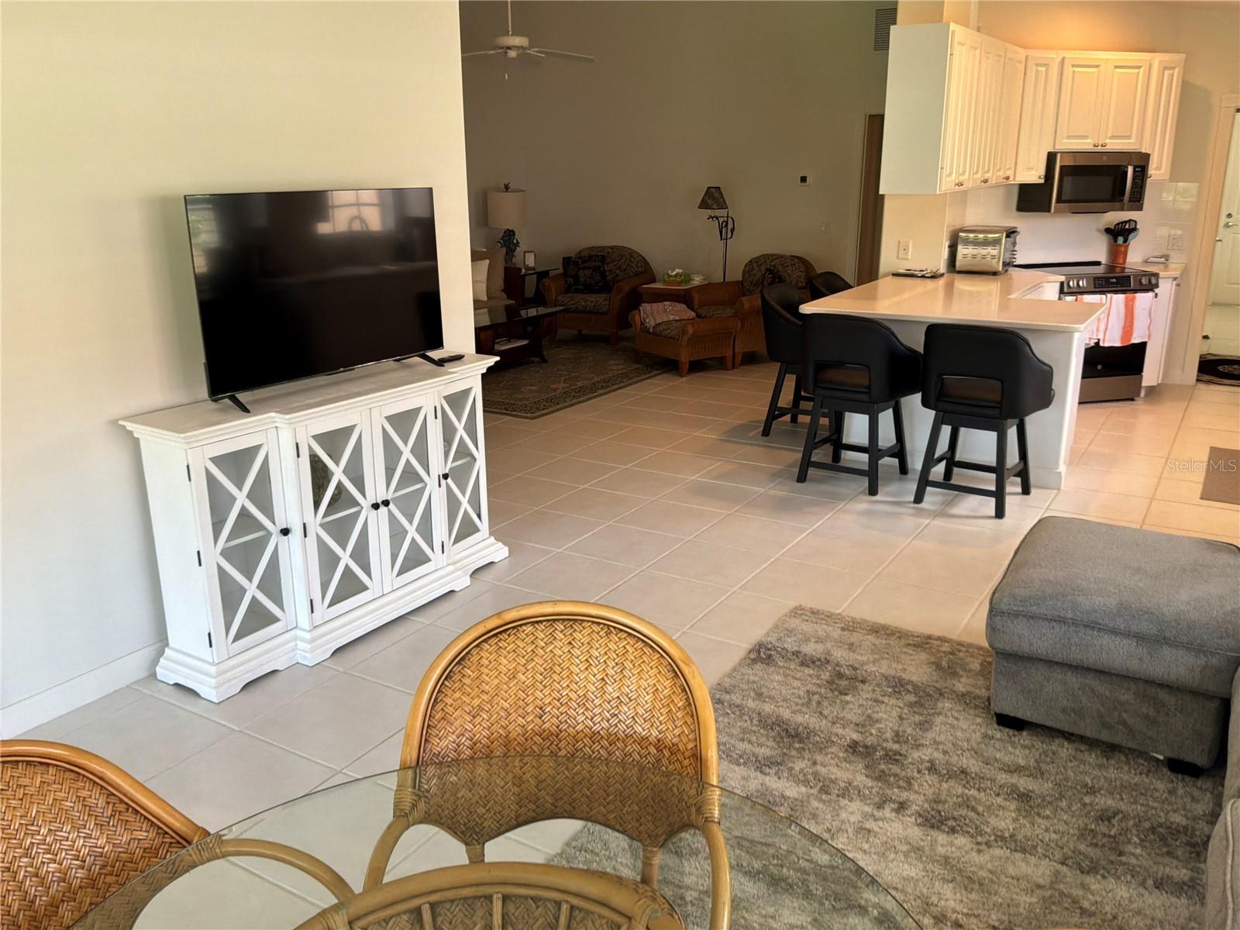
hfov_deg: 63.4
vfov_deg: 49.7
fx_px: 1003
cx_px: 620
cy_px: 465
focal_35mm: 28
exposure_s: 1/60
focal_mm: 3
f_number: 1.8
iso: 64
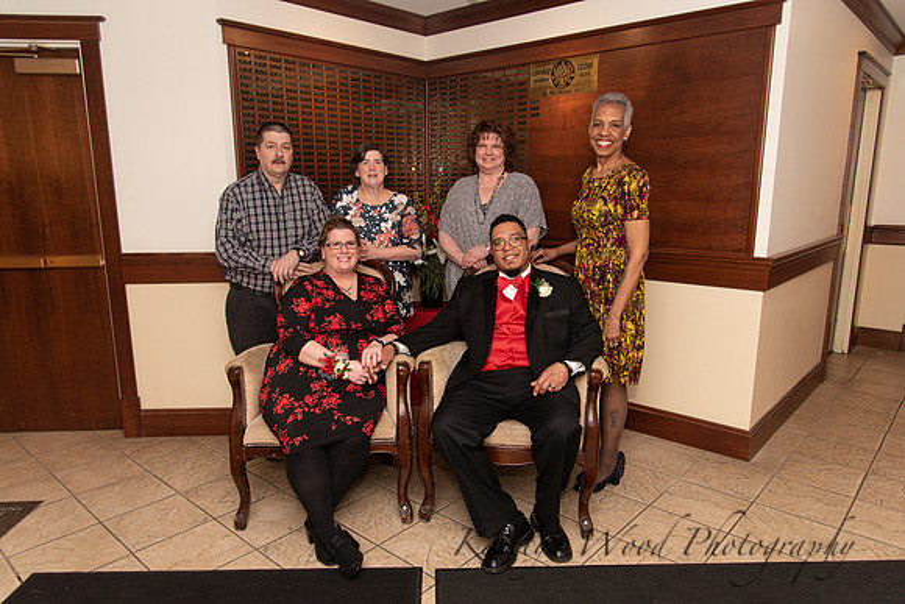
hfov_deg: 73.3
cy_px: 302
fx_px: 608
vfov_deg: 52.8
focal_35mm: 24
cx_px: 452
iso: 800
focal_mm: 24
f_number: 4
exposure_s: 1/200
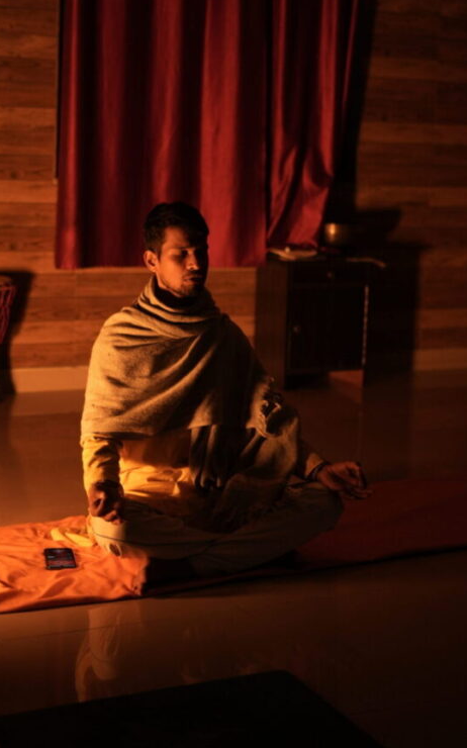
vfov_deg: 32.9
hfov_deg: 20.9
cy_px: 321
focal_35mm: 62
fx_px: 1264
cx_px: 201
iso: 800
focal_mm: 50
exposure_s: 1/100
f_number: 1.8
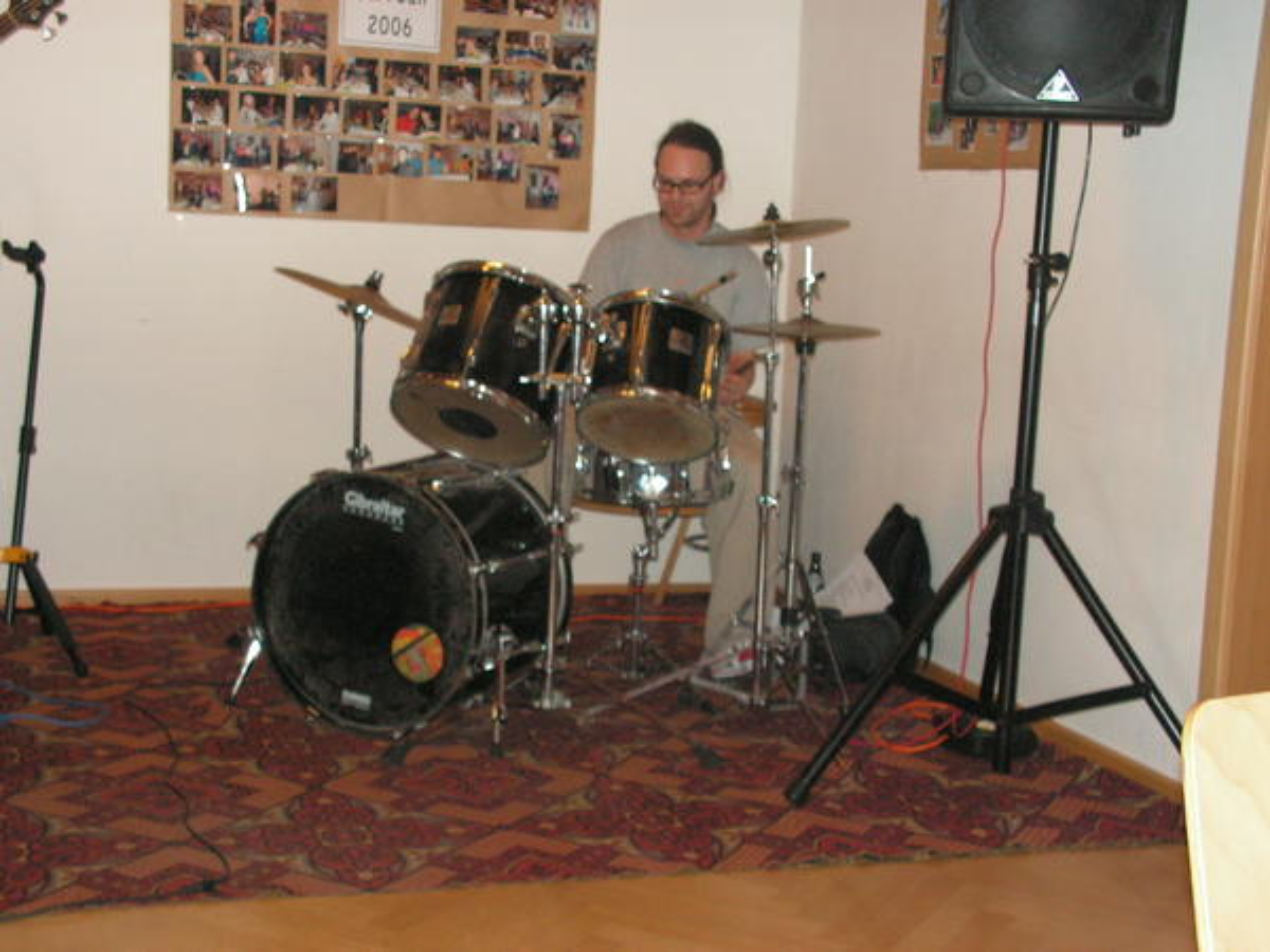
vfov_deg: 29.1
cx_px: 635
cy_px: 476
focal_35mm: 50
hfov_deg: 38.2
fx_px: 1834
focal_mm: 8.4
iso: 160
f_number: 3.2
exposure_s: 1/40
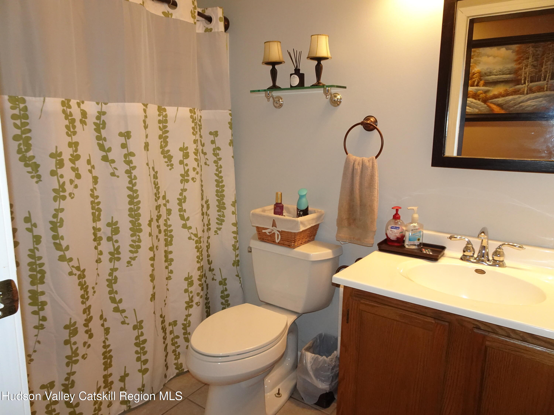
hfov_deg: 71.6
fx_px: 384
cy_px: 208
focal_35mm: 24
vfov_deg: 56.8
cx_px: 277
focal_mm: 4.25
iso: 400
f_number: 3.5
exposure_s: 1/30
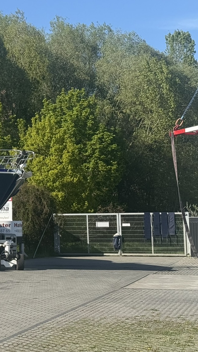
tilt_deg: +5.4
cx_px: -82
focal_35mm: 92
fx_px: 858
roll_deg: +0.7
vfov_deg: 23.1
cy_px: 148
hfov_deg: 12.6
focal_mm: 6.76
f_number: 1.78
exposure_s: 1/3704
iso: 80
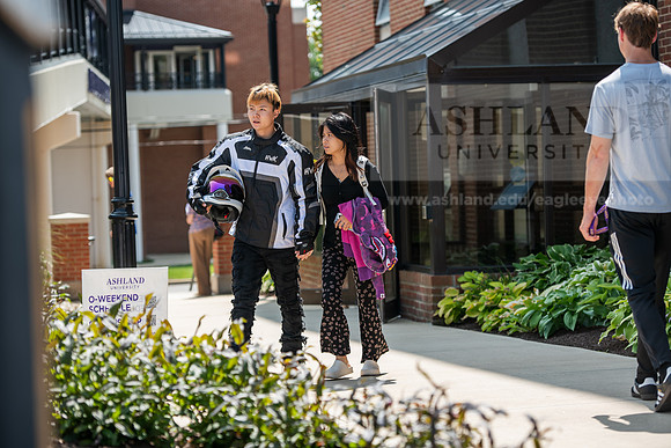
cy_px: 224
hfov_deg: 18.6
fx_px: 2051
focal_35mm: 110
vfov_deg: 12.5
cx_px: 336
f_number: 3.5
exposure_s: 1/500
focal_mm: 110
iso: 80
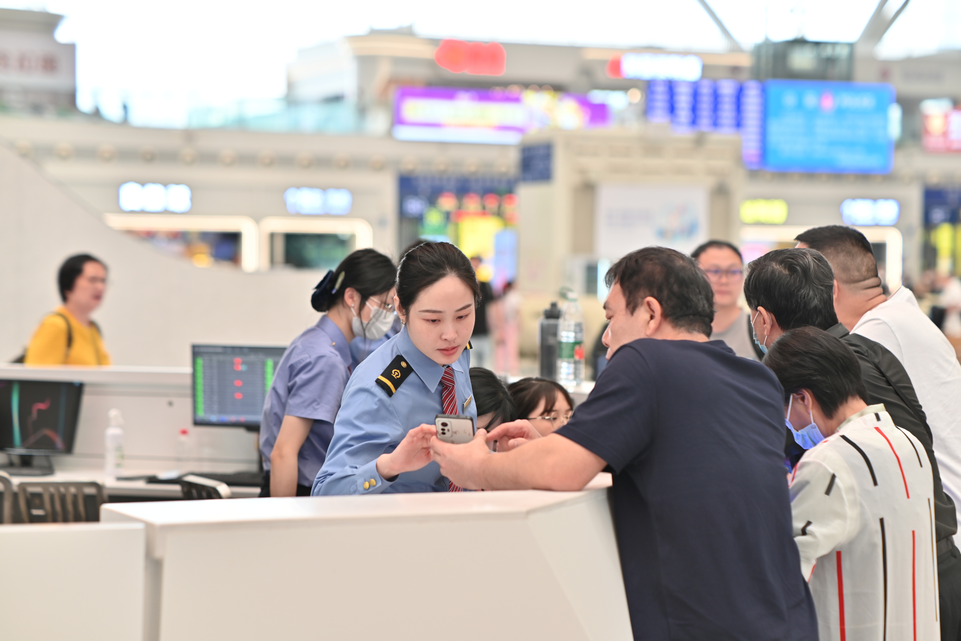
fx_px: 2269
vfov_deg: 16.1
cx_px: 480
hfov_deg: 23.9
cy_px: 320
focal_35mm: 85
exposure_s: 1/60
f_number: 2.5
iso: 100
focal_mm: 85
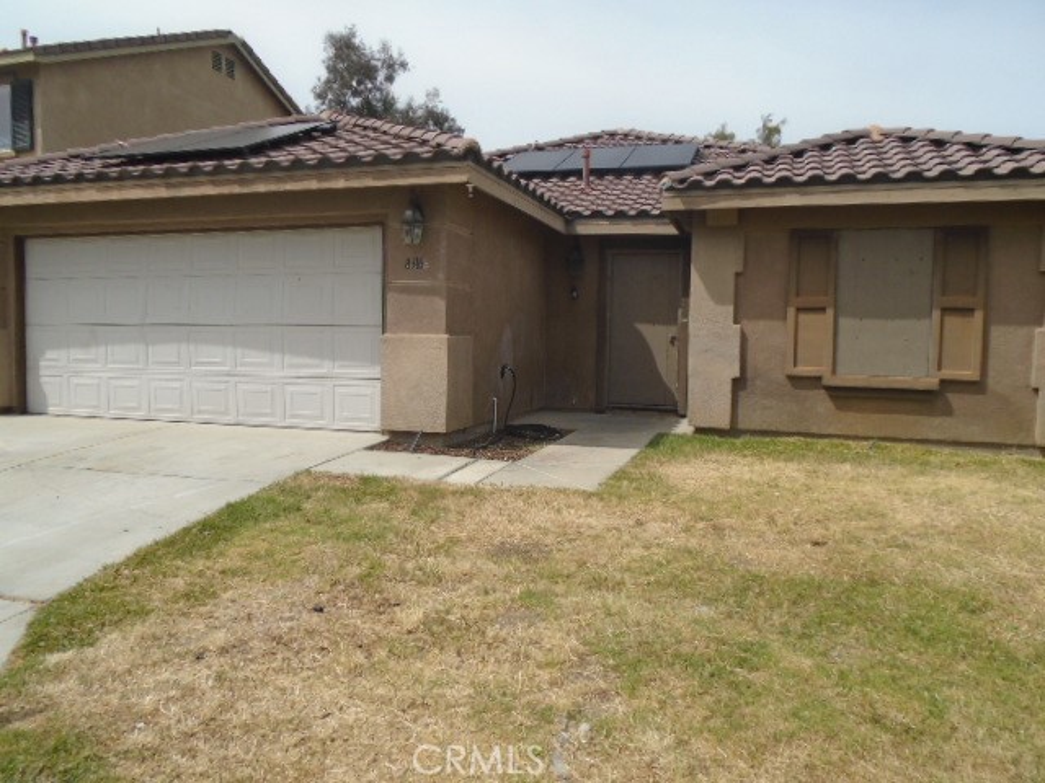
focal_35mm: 26
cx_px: 522
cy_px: 392
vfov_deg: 53.1
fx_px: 785
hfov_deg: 67.3
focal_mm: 4.6
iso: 100
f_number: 8
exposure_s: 1/250
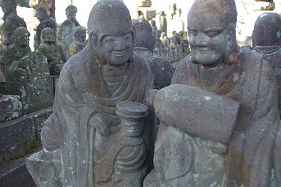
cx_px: 149
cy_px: 91
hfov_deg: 48.5
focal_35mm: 40
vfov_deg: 33.3
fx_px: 312
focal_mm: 20
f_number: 2.8
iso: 200
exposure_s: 1/90
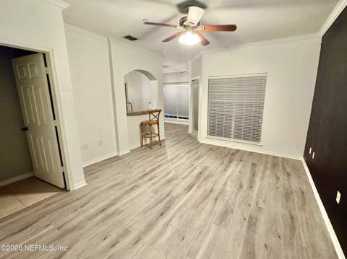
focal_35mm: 14
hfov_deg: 102.1
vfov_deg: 85.6
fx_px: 140
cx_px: 174
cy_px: 130
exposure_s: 1/60
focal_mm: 2.22
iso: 320
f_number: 2.2
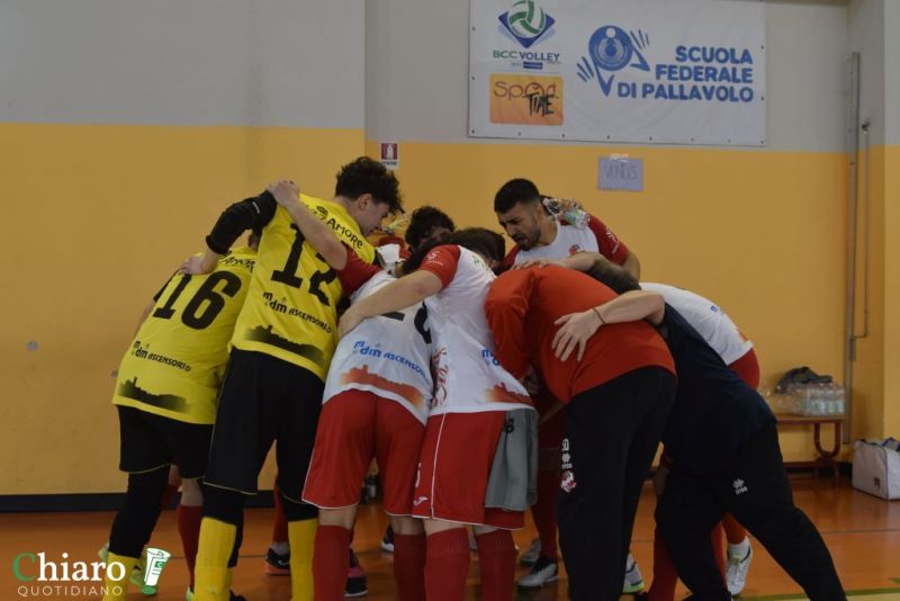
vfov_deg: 29.0
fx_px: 1163
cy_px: 300
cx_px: 450
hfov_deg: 42.3
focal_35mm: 46
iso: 320
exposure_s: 1/125
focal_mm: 31
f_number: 4
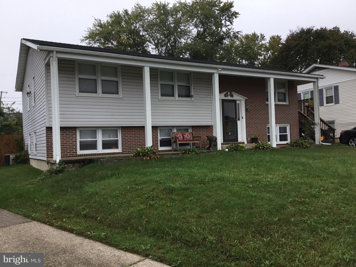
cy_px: 134
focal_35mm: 31
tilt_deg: +0.9
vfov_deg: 45.4
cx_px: 178
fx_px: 319
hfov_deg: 58.4
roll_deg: +3.0
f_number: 2.4
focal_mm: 3.3
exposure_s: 1/426
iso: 25
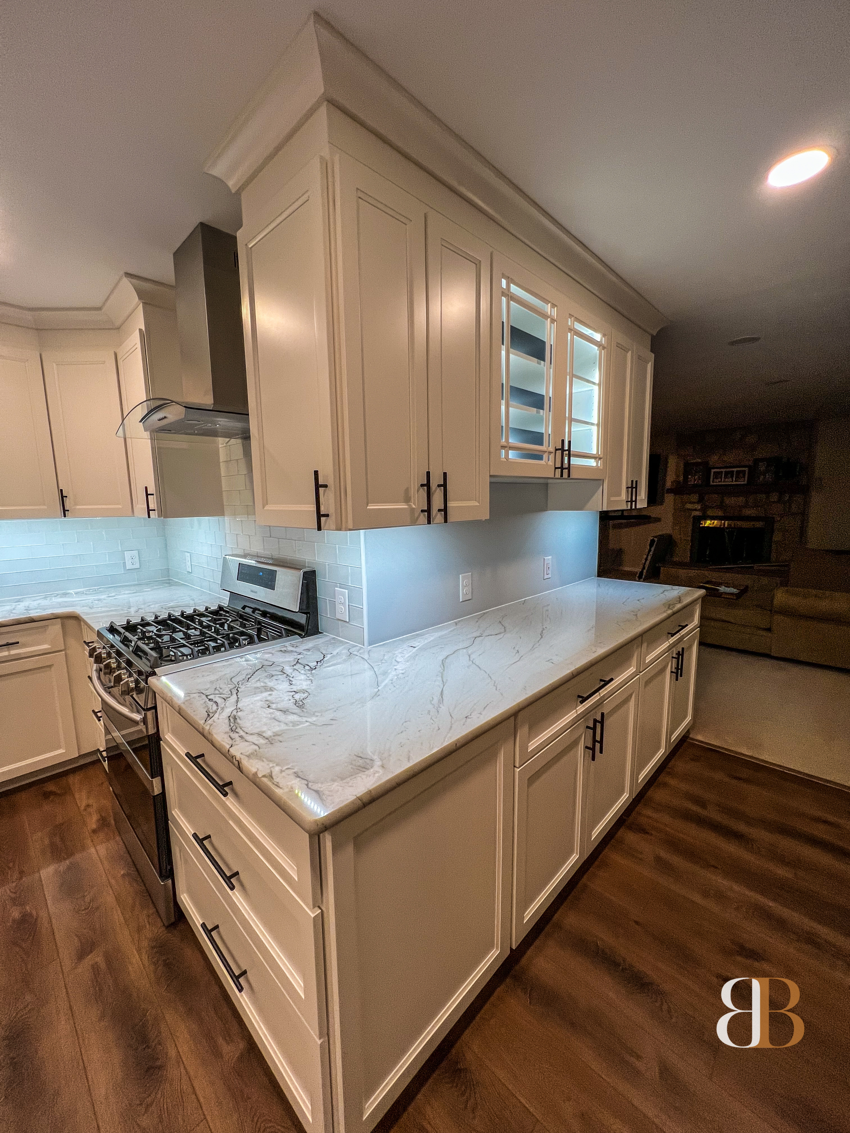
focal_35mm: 13
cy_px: 566
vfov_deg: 106.2
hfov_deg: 89.9
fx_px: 426
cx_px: 425
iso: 125
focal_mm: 1.57
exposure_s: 1/120
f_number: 1.8
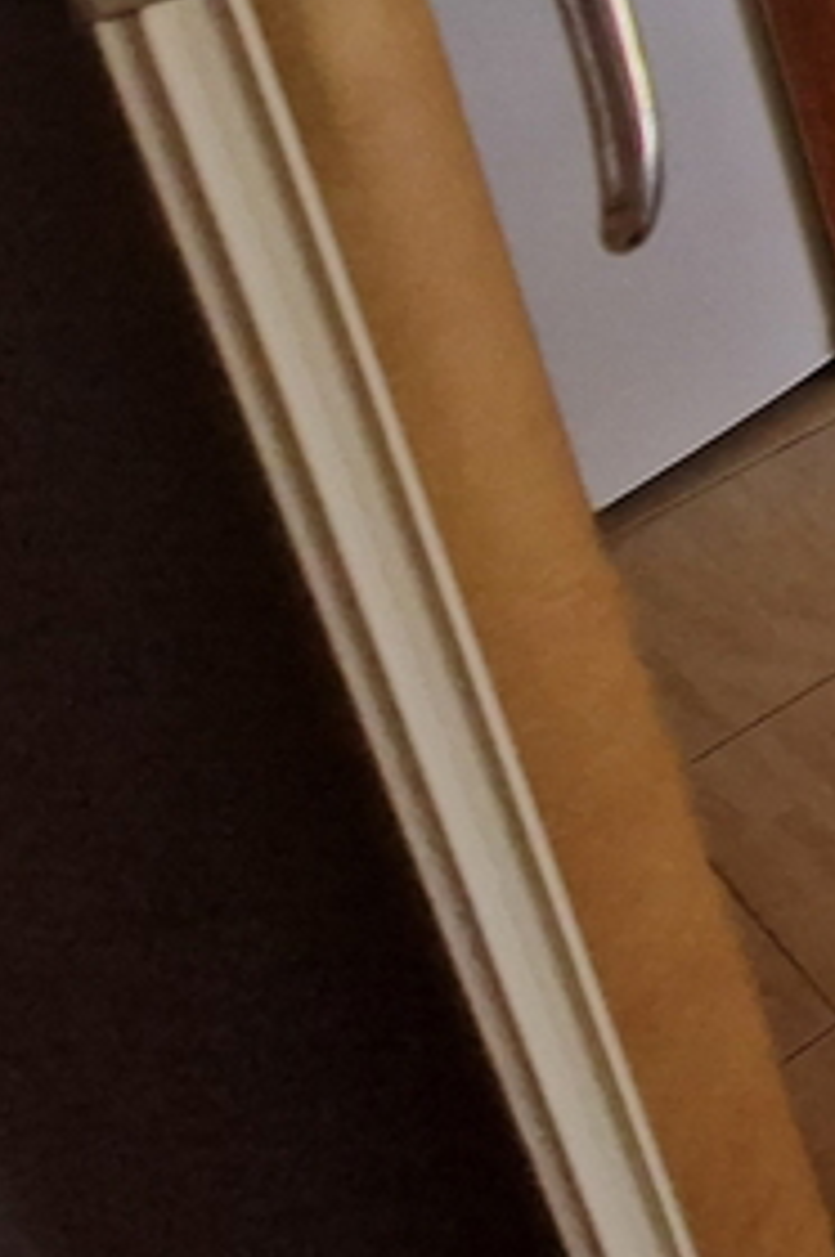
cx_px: 2298
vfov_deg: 28.8
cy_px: -332
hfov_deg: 12.8
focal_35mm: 58
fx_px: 2023
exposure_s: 1/368
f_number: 2.2
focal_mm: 2.2
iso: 50
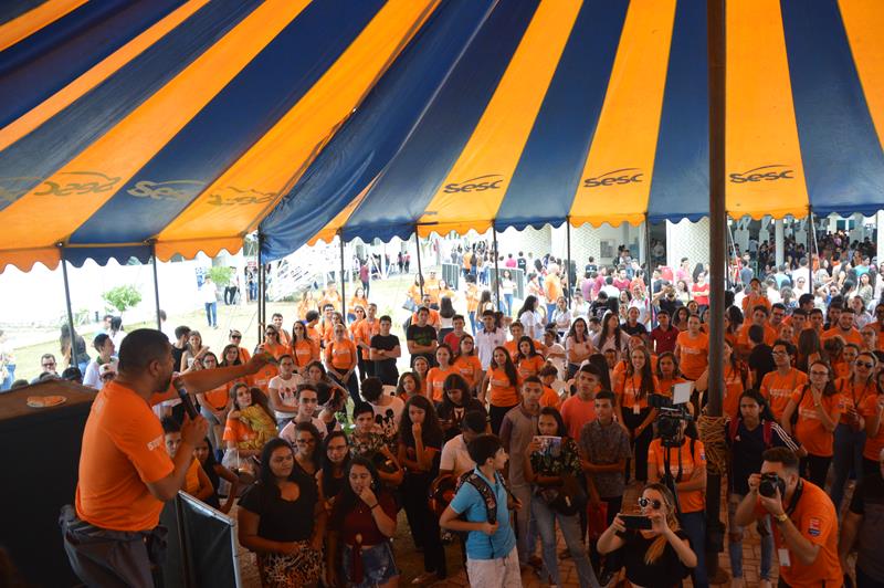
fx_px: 662
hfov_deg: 67.4
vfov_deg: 47.9
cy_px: 294
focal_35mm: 27
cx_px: 442
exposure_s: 1/800
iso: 800
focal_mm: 18
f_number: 3.5
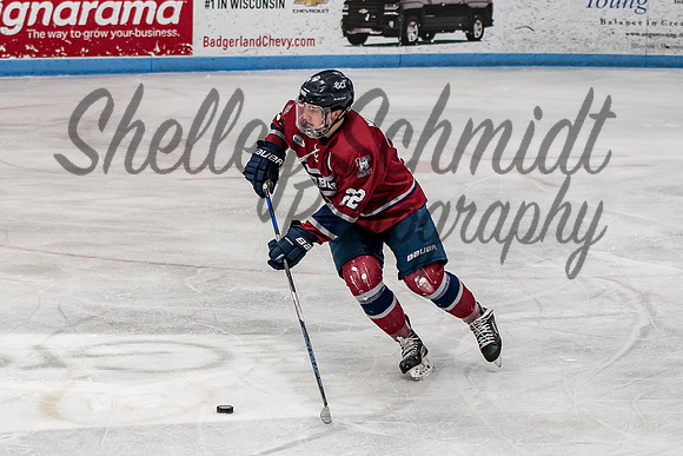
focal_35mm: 147
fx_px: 2787
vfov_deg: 9.3
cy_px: 244
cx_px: 294
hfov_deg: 14.0
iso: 1600
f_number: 3.2
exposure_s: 1/800
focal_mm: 70
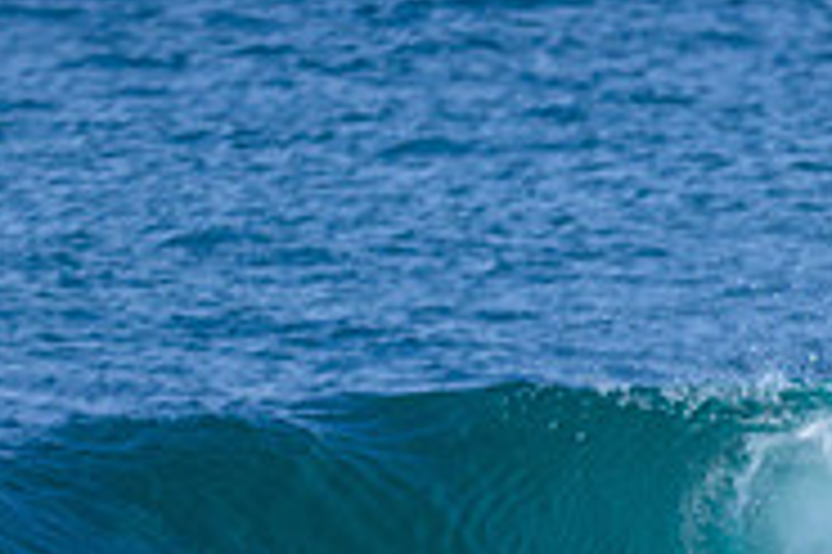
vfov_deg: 0.4
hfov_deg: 0.6
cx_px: 846
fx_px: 79615
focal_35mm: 3448
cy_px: 829
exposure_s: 1/2000
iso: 320
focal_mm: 800
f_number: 6.3
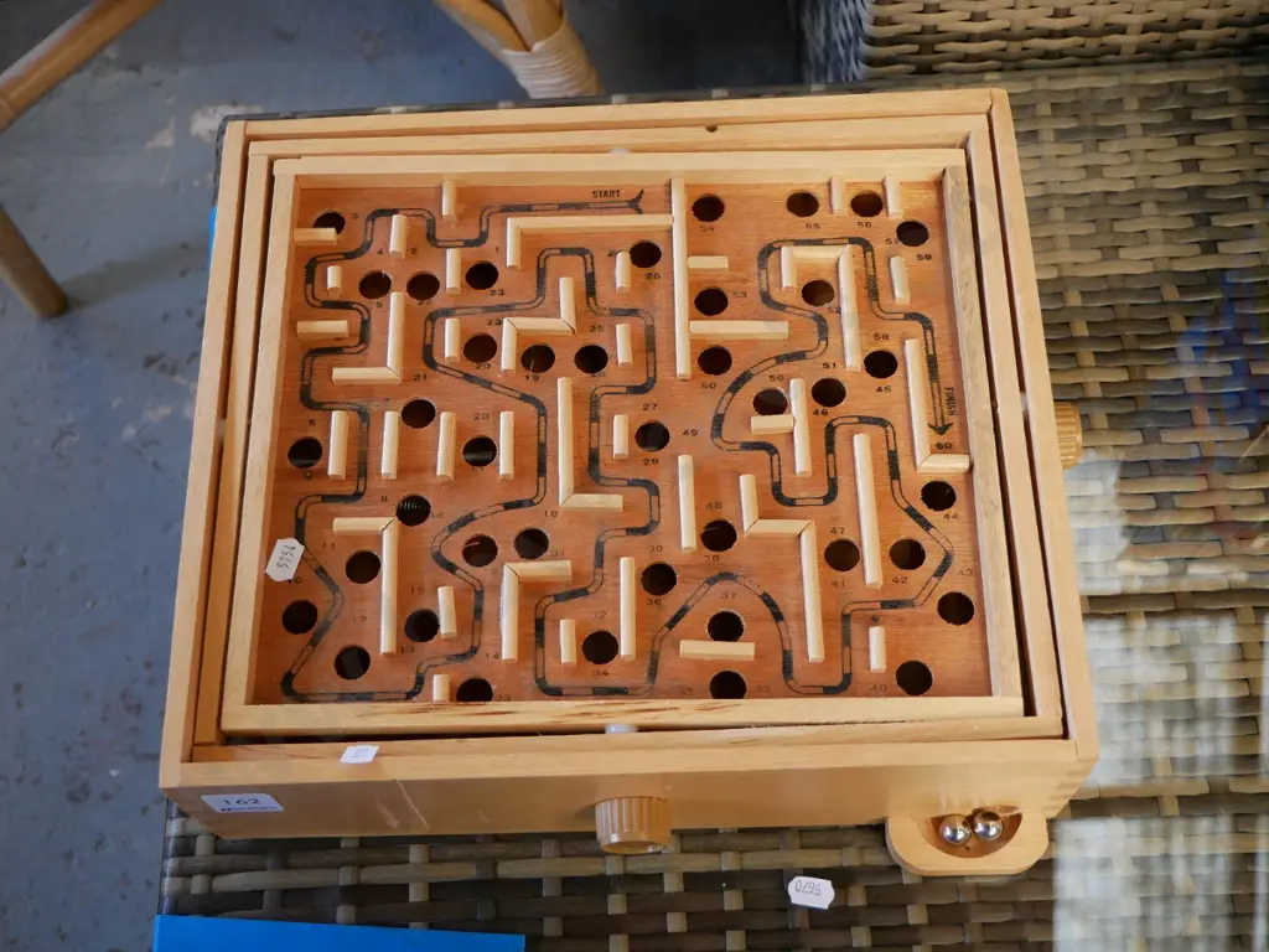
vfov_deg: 36.0
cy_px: 476
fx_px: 1466
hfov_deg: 46.8
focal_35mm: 40
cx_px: 634
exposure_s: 1/60
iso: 800
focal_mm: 20
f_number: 4.1
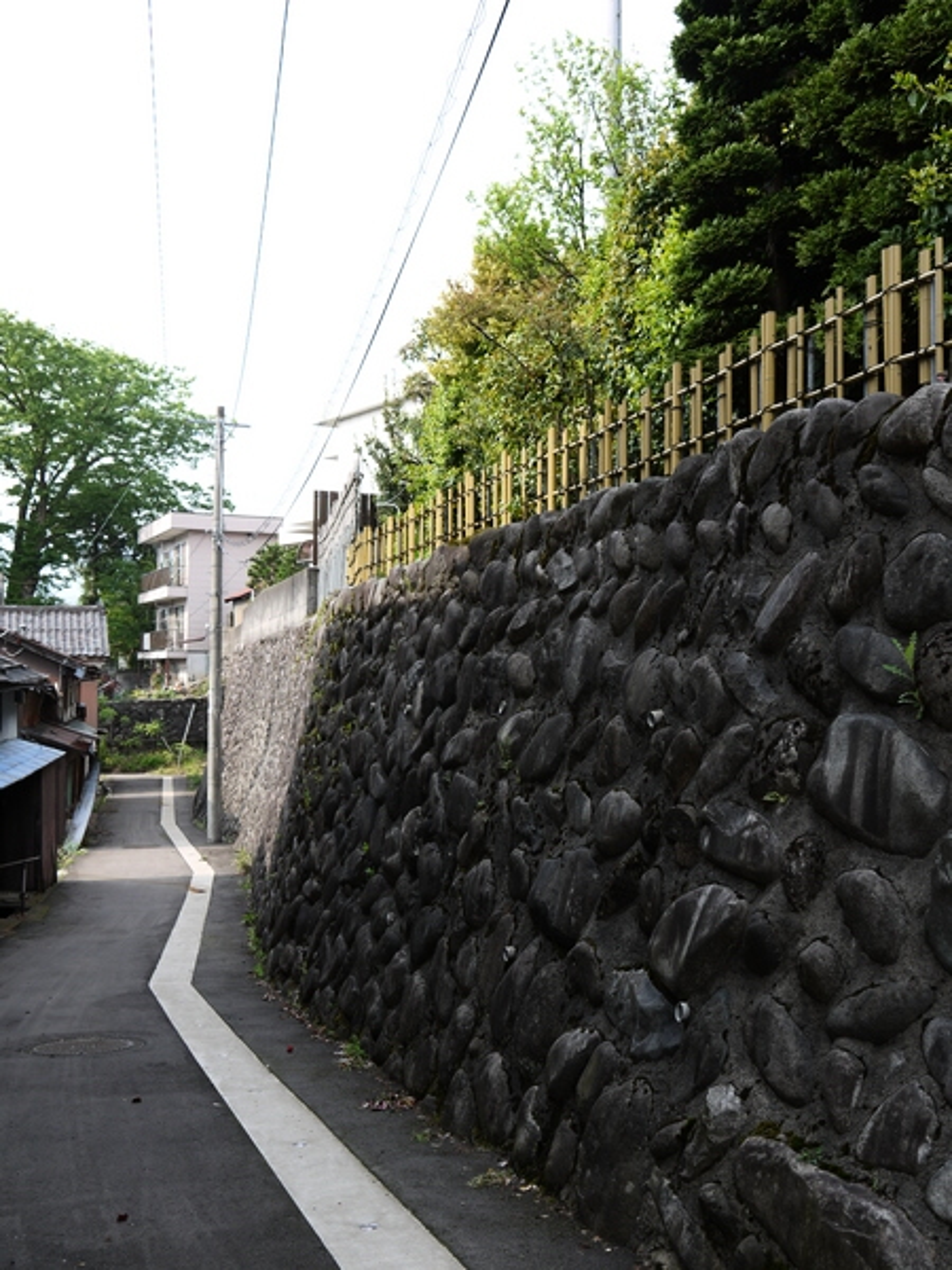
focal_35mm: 38
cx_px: 476
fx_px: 1393
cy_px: 635
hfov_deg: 37.7
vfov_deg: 49.0
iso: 100
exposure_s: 1/160
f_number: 5.6
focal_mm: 19
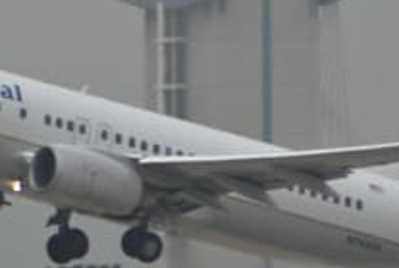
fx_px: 12896
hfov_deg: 1.8
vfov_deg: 1.2
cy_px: 281
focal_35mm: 1161
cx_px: 166
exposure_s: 1/500
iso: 220
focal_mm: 250
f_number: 5.3
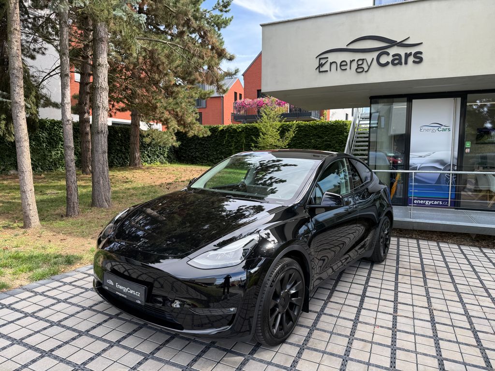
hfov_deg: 71.6
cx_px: 248
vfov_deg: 56.8
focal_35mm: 24
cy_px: 186
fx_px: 343
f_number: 1.78
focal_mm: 6.76
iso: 80
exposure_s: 1/665
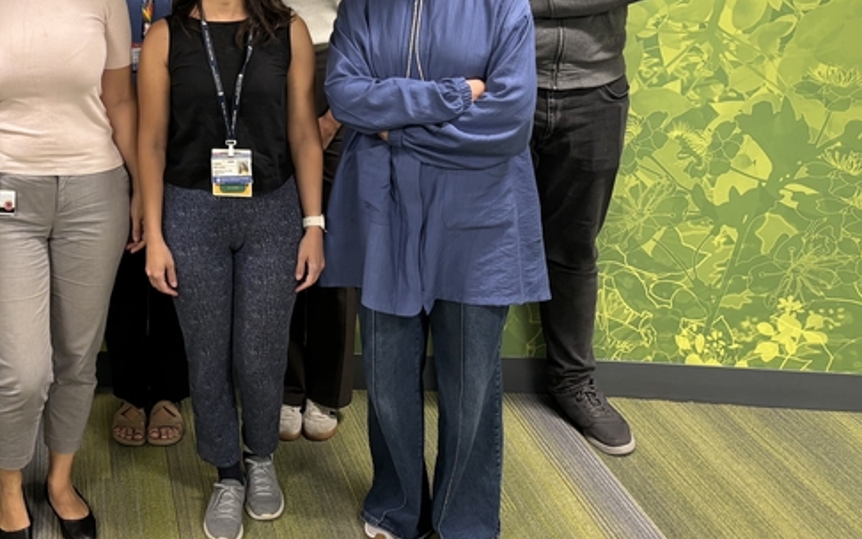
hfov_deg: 36.9
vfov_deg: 24.7
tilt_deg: -12.1
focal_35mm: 51
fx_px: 1198
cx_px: 80
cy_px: 63
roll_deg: +0.9
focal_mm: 5.96
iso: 125
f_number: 1.6
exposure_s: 1/59
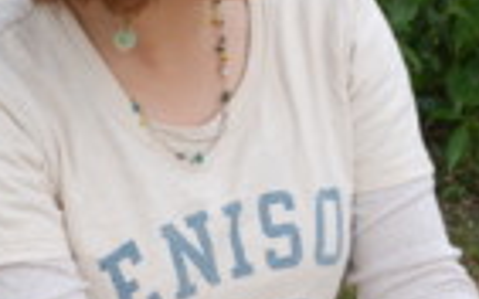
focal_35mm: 243
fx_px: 3171
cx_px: 348
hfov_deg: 8.6
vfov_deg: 5.4
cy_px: 377
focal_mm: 50
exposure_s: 1/250
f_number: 8
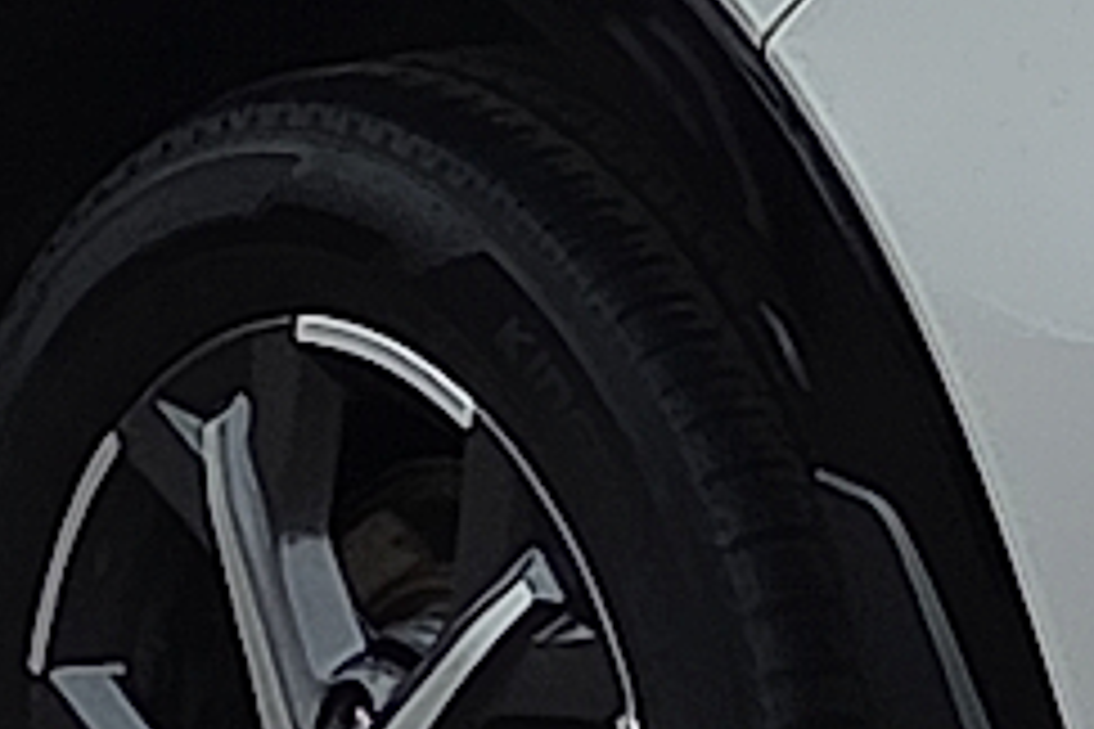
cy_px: -446
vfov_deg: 4.4
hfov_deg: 6.7
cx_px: 1017
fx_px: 9359
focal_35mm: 308
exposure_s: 1/2500
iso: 76
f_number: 1.8
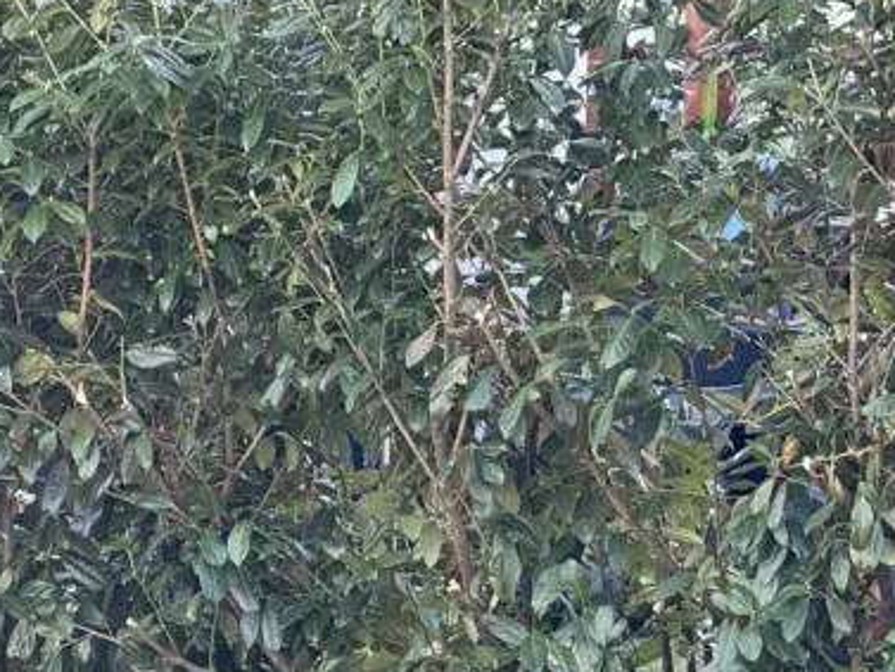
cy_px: 791
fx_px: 8431
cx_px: 404
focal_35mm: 326
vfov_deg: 4.5
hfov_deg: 6.1
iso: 50
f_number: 2.8
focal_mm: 15.66
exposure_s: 1/120
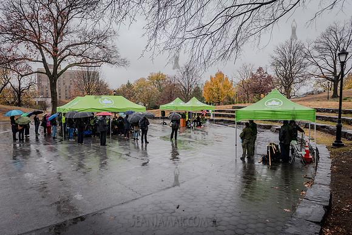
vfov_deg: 52.1
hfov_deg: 72.4
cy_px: 118
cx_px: 176
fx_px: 240
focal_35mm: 25
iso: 640
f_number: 5.6
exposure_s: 1/500
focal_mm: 24
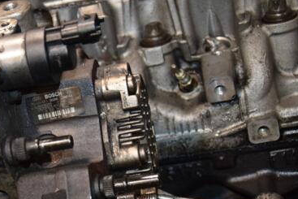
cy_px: 161
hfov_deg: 19.6
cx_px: 56
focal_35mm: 103
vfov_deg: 13.2
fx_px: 853
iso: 800
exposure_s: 1/60
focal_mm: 42
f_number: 4.8
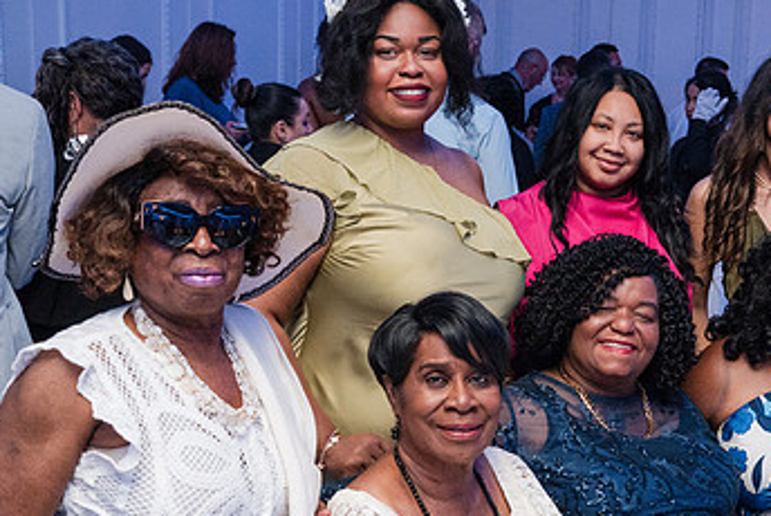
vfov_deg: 22.9
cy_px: 353
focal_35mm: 59
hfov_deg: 33.5
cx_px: 536
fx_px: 1265
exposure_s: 1/250
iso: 6400
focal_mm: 35
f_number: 7.1
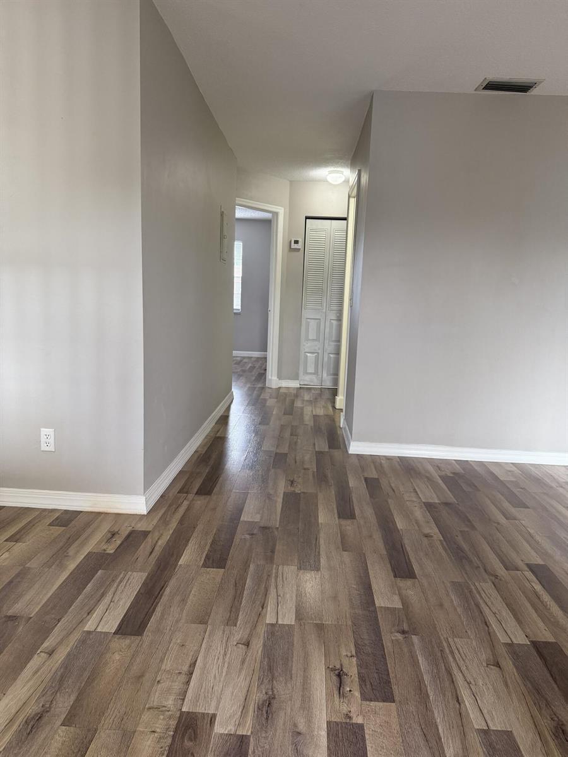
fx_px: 525
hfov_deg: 56.8
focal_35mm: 24
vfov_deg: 71.6
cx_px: 284
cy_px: 378
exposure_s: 1/120
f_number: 1.78
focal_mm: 6.76
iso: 250
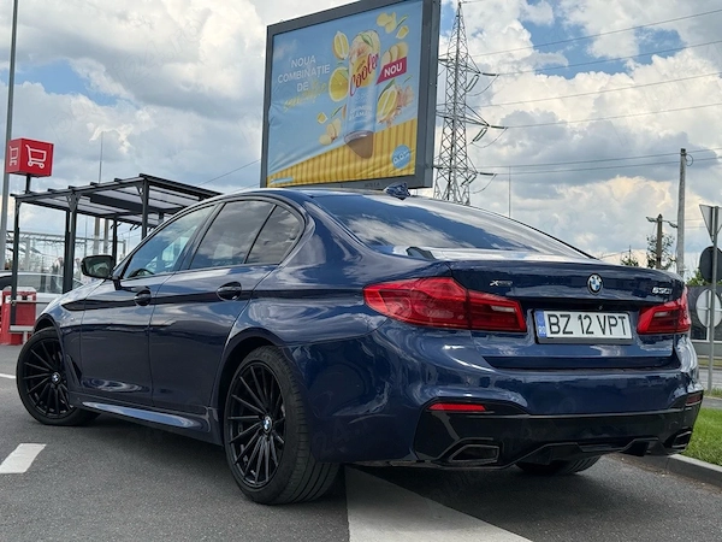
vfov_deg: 30.3
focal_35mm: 48
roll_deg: -2.0
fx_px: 1001
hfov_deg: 39.7
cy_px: 271
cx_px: 361
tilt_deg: +1.9
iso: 64
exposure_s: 1/4329
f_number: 1.78
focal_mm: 6.76
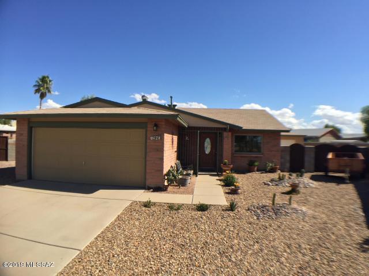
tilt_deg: +0.4
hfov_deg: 61.7
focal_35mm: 29
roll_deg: -2.2
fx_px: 309
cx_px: 184
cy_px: 138
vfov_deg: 48.2
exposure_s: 1/1721
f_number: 2.2
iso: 32
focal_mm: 4.15
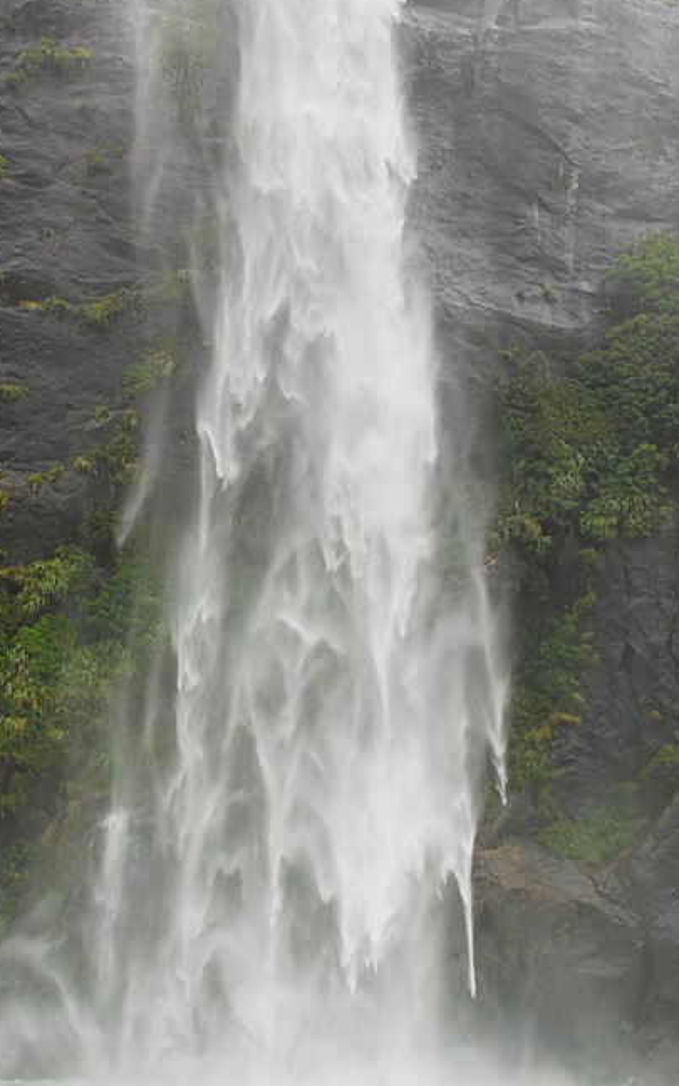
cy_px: 592
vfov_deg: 56.6
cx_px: 277
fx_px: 1007
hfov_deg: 37.2
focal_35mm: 34
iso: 400
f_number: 6.3
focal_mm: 18
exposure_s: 1/100
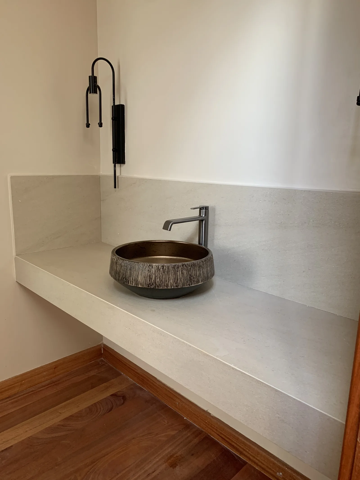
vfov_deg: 67.3
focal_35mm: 26
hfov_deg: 53.1
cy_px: 240
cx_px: 180
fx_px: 360
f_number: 1.8
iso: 100
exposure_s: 1/67
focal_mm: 4.25
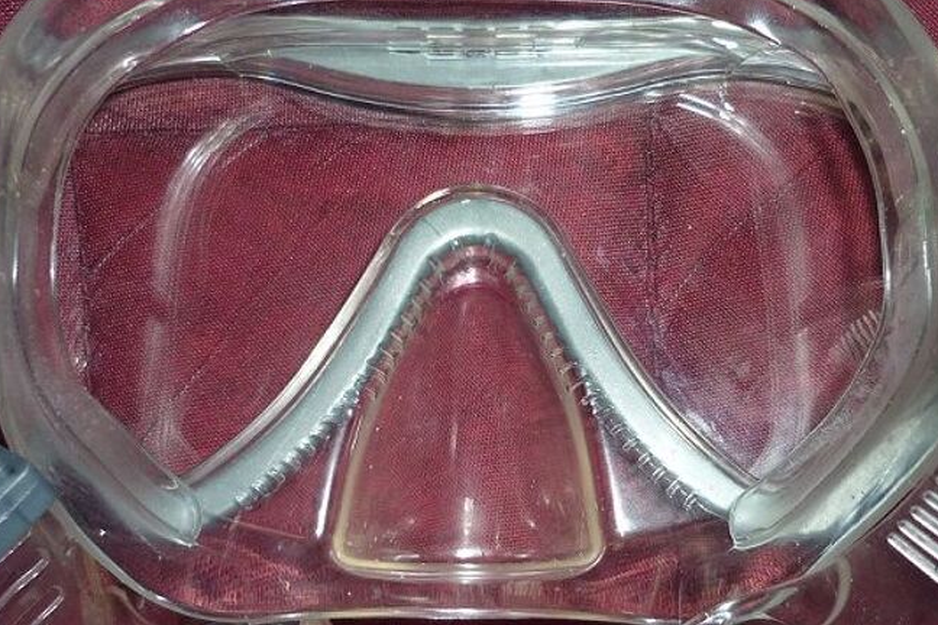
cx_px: 523
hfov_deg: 37.5
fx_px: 1381
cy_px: 382
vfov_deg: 25.5
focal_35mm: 53
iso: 100
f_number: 2.8
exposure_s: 1/60
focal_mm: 5.5
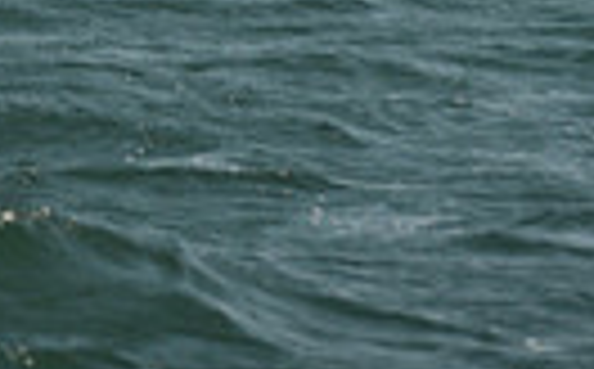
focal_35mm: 547
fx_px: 8840
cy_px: -918
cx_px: -97
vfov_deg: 2.4
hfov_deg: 3.8
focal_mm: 122
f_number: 5
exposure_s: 1/640
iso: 250
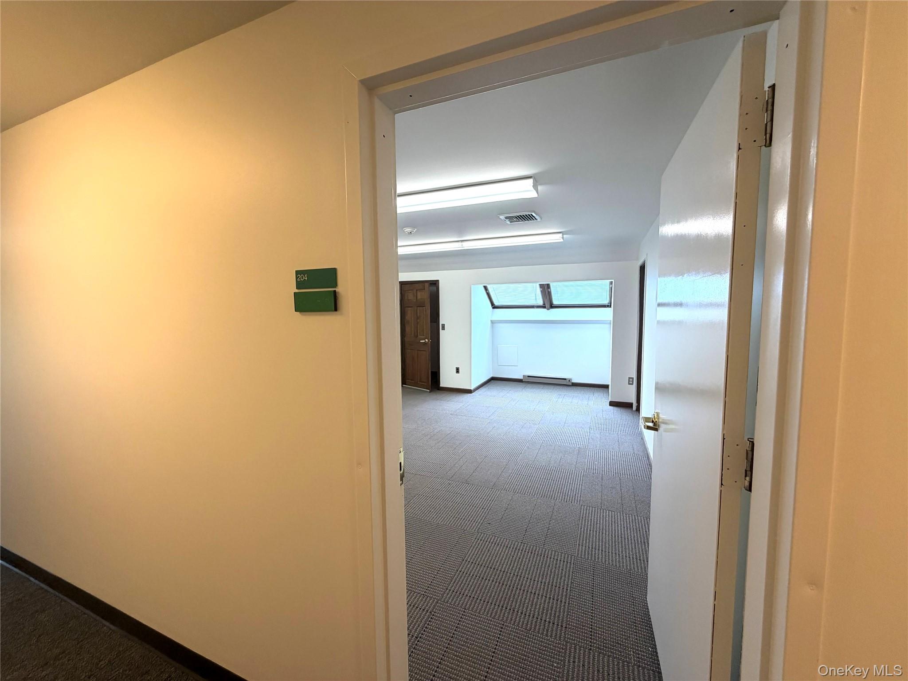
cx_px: 454
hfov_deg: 102.1
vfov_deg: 85.7
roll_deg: +1.0
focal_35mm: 14
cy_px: 340
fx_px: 367
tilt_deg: -6.6
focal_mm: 2.22
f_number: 2.2
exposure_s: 1/120
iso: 100
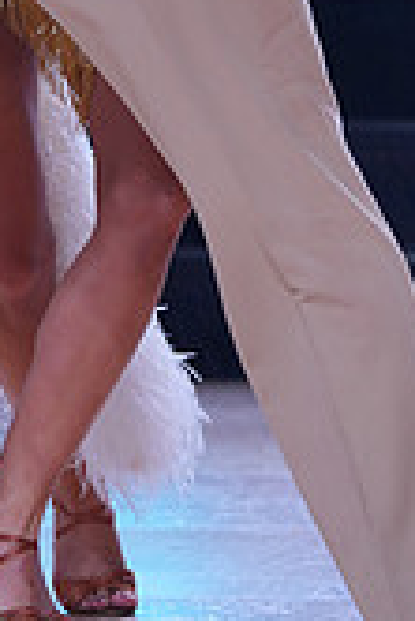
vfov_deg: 2.9
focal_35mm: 698
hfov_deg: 2.0
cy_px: -198
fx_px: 12044
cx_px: 21
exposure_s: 1/400
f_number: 5.6
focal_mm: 200
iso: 1250
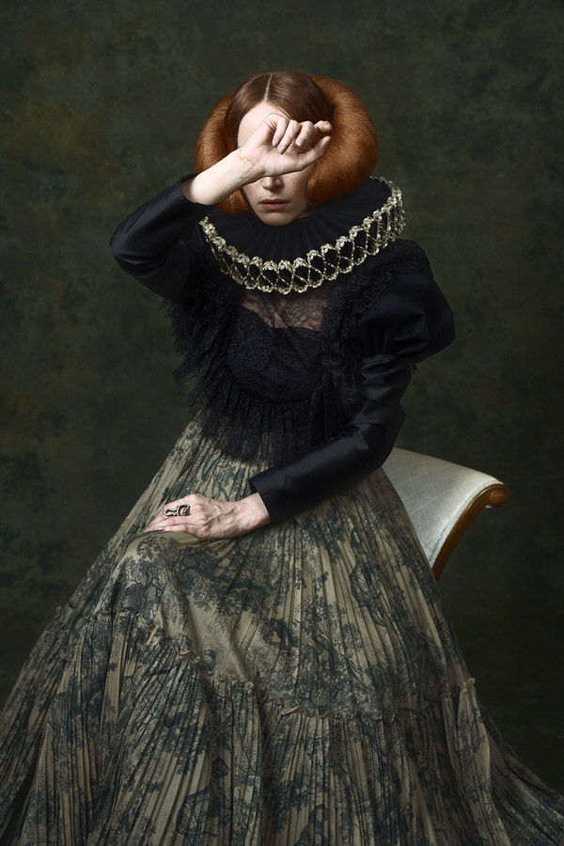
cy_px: 423
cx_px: 282
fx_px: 1645
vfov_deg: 28.8
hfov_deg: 19.5
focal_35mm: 70
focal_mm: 70
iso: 64
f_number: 5.6
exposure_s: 1/160
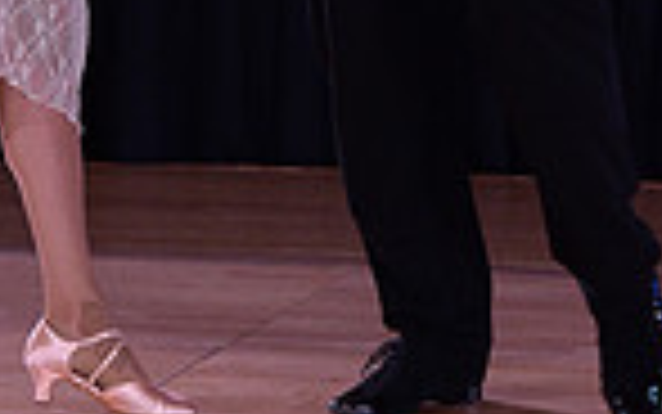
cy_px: -194
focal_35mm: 423
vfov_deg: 3.1
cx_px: 169
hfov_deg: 5.0
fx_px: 7635
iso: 2000
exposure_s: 1/250
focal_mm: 105
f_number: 5
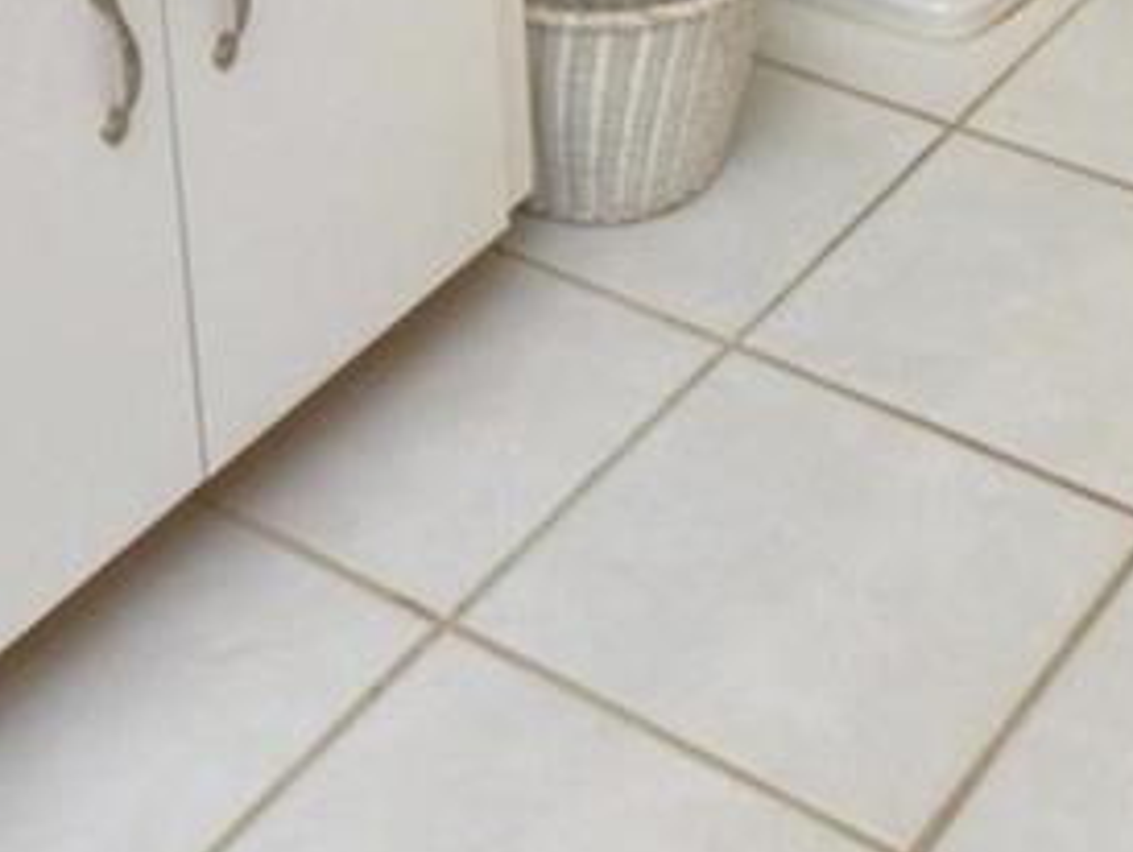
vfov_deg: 14.9
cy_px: -755
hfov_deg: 23.2
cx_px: 459
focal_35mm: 84
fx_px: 2752
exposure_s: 1/60
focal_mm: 10
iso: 560
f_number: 8
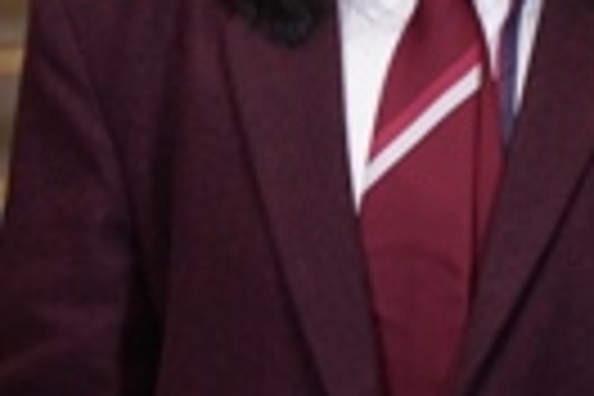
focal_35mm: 186
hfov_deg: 10.9
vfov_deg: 7.3
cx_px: 648
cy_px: -178
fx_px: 3069
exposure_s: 1/80
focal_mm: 37
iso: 320
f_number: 4.5
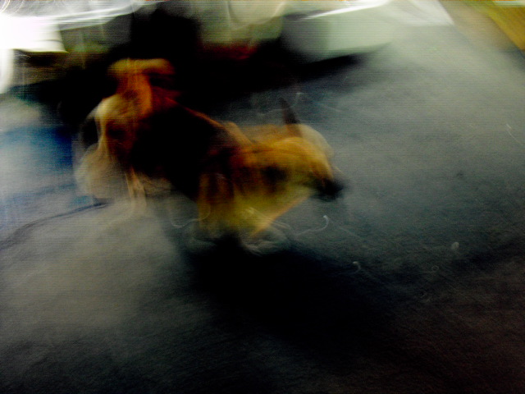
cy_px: 197
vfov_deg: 39.7
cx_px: 262
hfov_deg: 51.4
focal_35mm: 36
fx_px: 546
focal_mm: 6.3
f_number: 3.1
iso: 200
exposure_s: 1/3.33
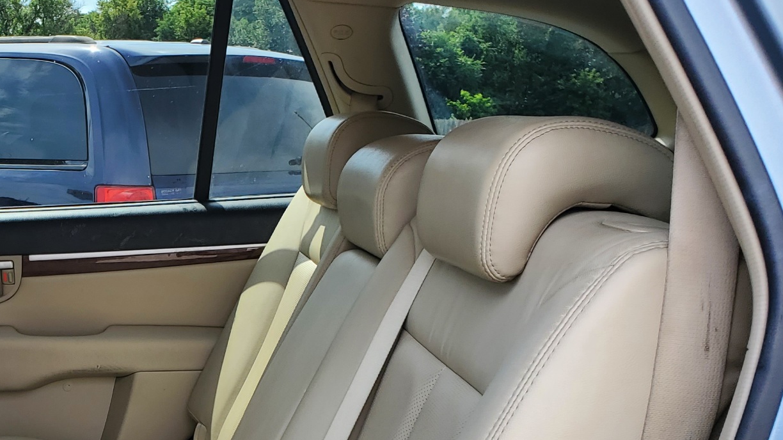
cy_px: 494
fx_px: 1162
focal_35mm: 56
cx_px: 42
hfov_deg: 34.6
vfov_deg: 20.4
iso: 50
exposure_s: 1/238
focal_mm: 4.3
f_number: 2.4
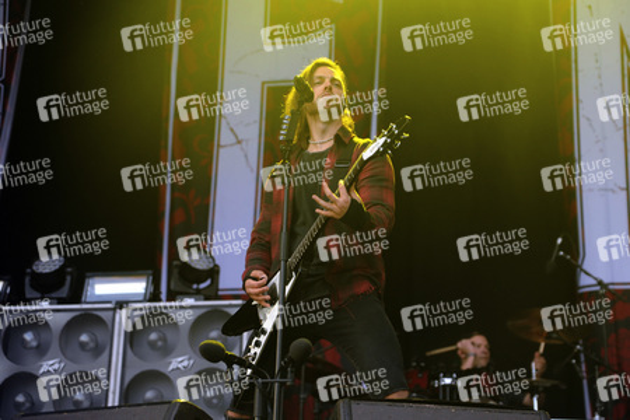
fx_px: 1155
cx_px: 315
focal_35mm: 66
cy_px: 210
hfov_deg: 30.5
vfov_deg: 20.6
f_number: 3.2
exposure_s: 1/200
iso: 800
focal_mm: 66
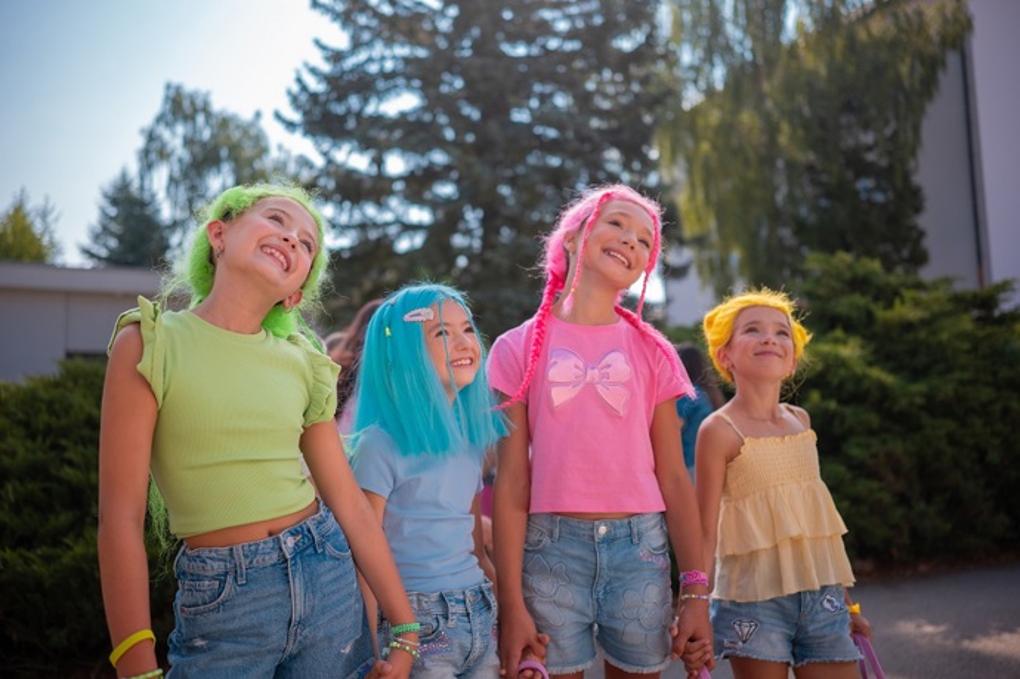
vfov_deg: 37.8
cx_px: 510
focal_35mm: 35
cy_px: 340
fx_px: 991
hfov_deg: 54.5
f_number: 2
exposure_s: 1/2500
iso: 160
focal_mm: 35
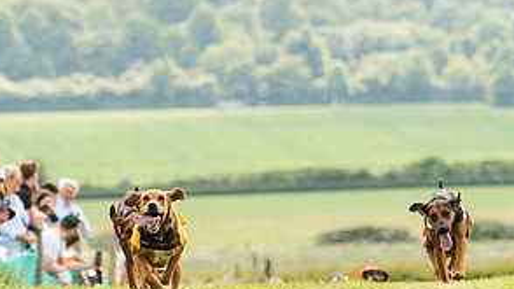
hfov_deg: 3.6
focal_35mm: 601
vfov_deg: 2.0
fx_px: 8187
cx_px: 158
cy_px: 213
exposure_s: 1/1250
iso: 400
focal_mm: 155
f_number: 4
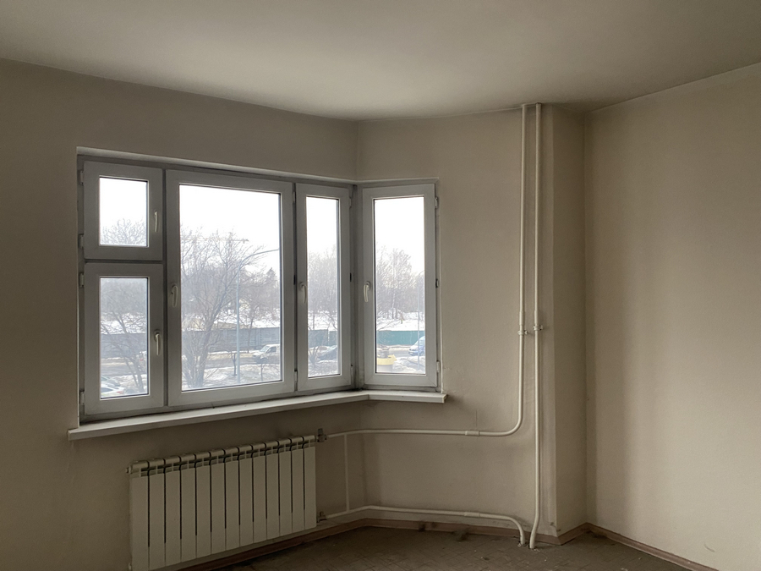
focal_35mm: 26
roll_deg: +0.5
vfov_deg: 53.1
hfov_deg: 67.3
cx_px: 380
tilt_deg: +3.1
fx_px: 572
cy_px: 286
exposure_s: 1/75
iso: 125
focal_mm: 4.25
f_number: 1.8
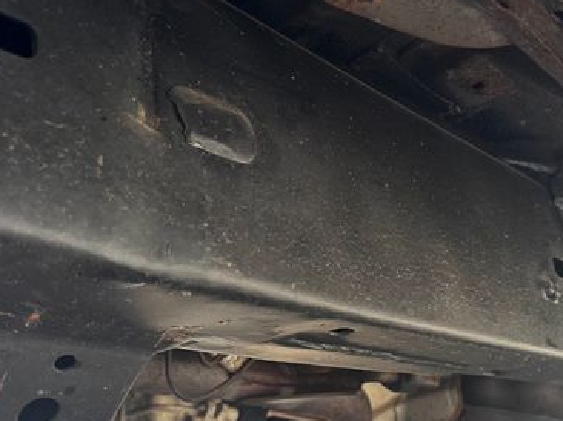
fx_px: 683
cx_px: 397
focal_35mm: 42
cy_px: 301
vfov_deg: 33.8
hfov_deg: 43.9
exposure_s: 1/121
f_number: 1.78
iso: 160
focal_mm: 6.76
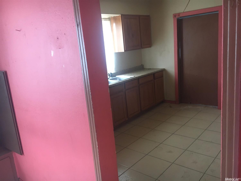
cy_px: 90
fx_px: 202
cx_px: 120
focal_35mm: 29
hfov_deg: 61.7
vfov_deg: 48.2
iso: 200
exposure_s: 1/17
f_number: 2.2
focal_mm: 4.15
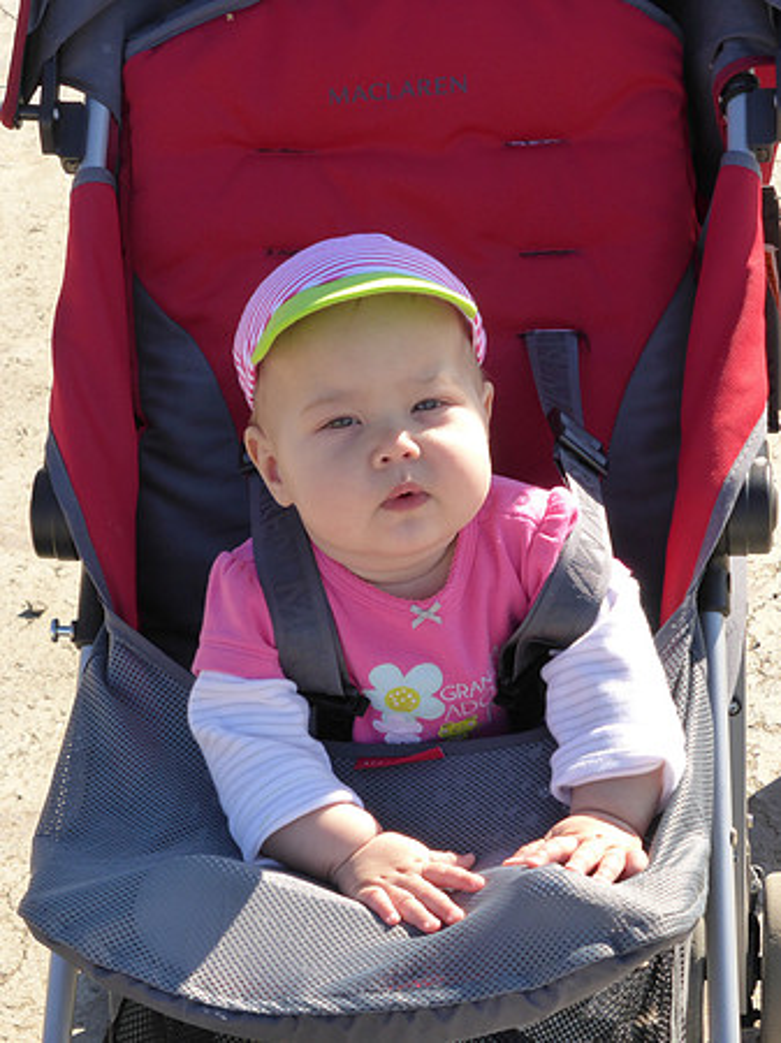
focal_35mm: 127
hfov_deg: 11.7
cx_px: 390
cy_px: 522
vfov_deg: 15.5
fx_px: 3824
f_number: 5.3
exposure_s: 1/250
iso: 160
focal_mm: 20.6
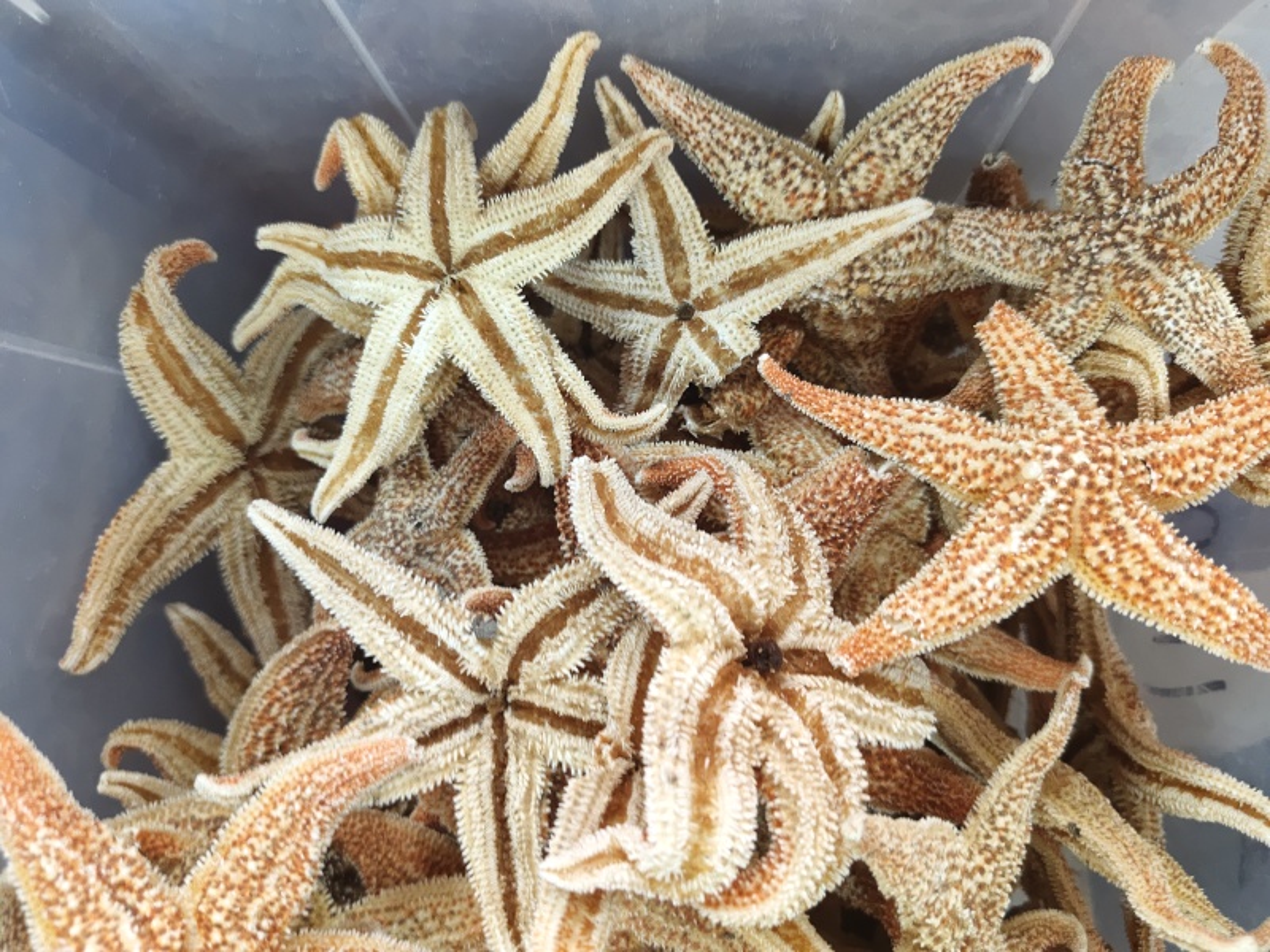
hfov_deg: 71.6
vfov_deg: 56.8
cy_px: 476
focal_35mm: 24
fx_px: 881
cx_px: 635
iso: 594
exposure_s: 1/100
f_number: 1.88
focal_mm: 5.56
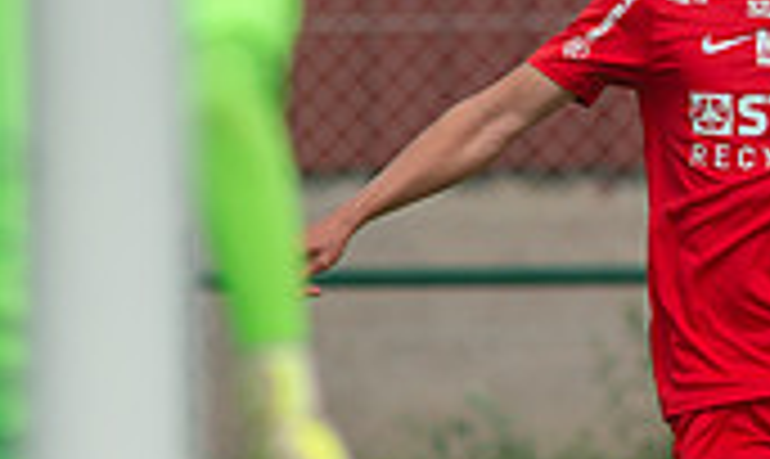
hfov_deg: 1.3
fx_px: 33712
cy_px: 546
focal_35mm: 1627
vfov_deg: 0.8
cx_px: 827
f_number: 4
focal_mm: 420
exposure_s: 1/1250
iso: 320
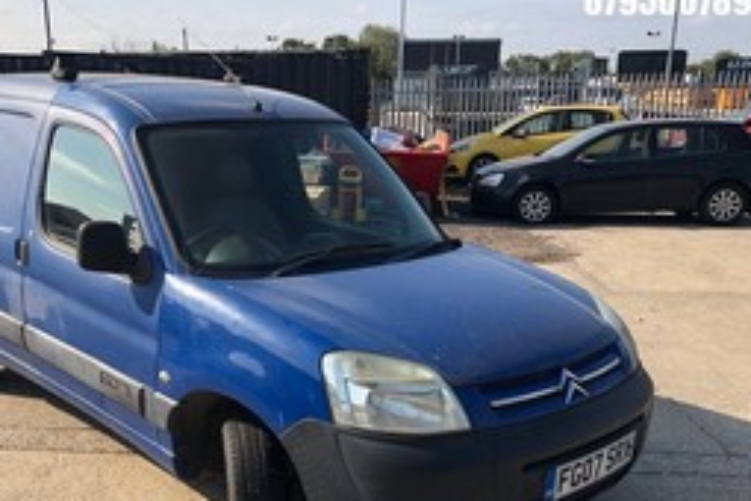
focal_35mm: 40
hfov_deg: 48.0
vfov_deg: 33.1
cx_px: 280
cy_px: 330
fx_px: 834
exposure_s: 1/1333
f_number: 1.8
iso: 20
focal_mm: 4
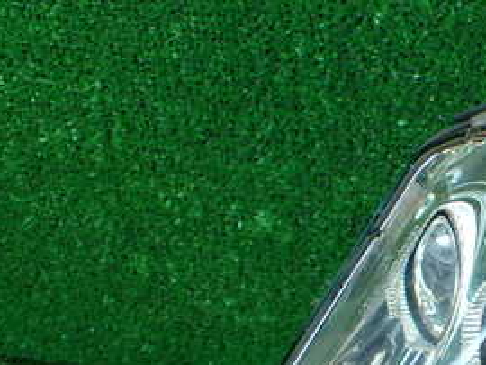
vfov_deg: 20.2
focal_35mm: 71
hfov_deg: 25.8
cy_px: 347
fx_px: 998
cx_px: 504
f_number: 2.4
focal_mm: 5.79
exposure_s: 1/60
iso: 200
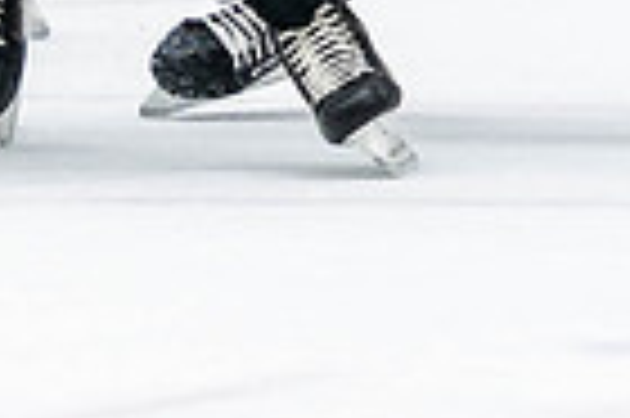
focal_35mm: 1235
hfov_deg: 1.7
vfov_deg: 1.1
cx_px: -109
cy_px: -337
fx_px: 21587
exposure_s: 1/640
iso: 3200
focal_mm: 145
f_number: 2.8
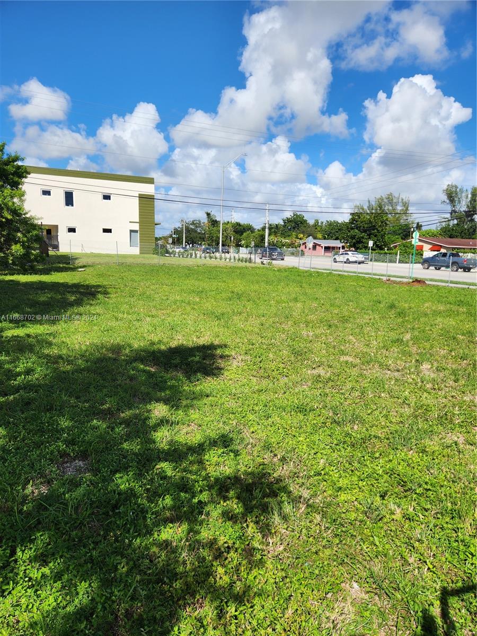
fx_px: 423
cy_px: 318
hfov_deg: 58.9
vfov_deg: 73.9
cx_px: 238
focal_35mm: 23
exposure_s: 1/2476
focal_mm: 5.4
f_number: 1.8
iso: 20
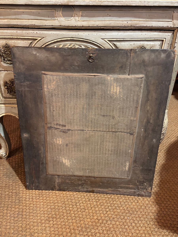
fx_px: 178
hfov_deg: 53.1
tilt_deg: -33.3
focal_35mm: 26
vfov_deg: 67.3
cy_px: 118
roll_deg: -1.5
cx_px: 89
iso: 400
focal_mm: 5.96
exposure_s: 1/33
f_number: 1.6
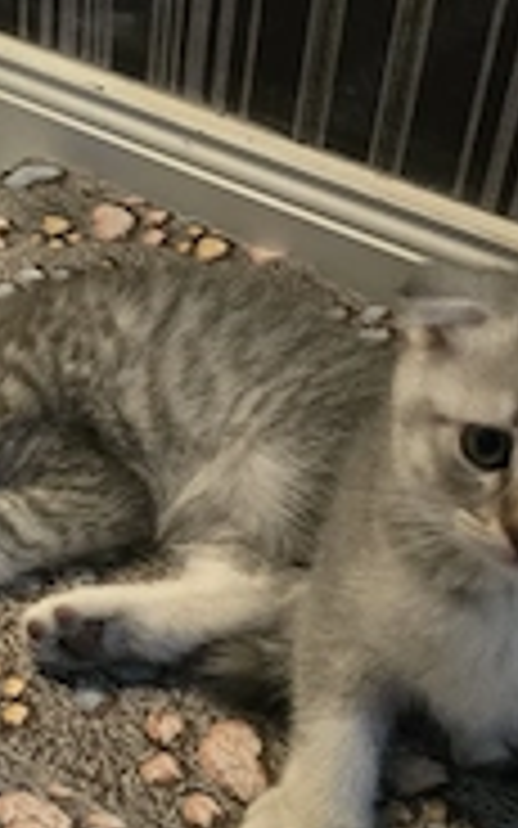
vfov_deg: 38.2
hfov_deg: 24.4
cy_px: 423
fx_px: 1197
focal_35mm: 53
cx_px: 203
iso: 1600
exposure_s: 1/50
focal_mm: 6.3
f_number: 1.7
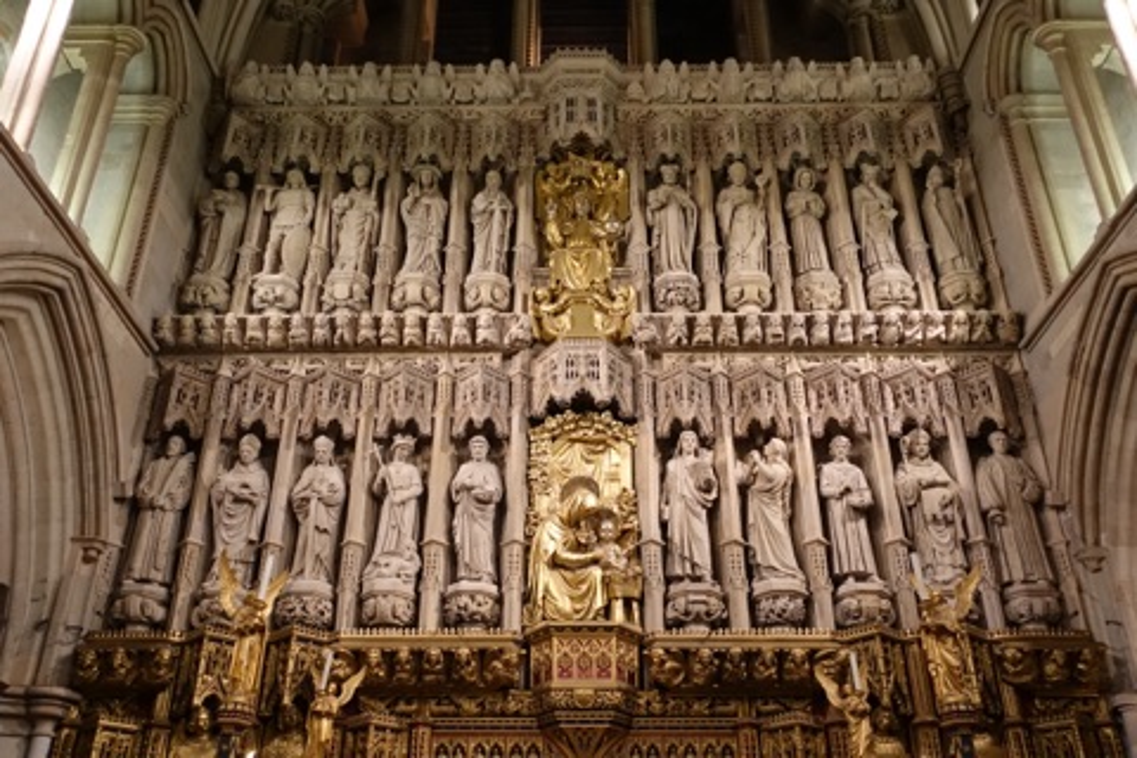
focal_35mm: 33
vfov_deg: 40.0
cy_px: 379
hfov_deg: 57.2
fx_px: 1042
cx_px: 568
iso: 800
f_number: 2.8
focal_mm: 11.93
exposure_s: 1/40
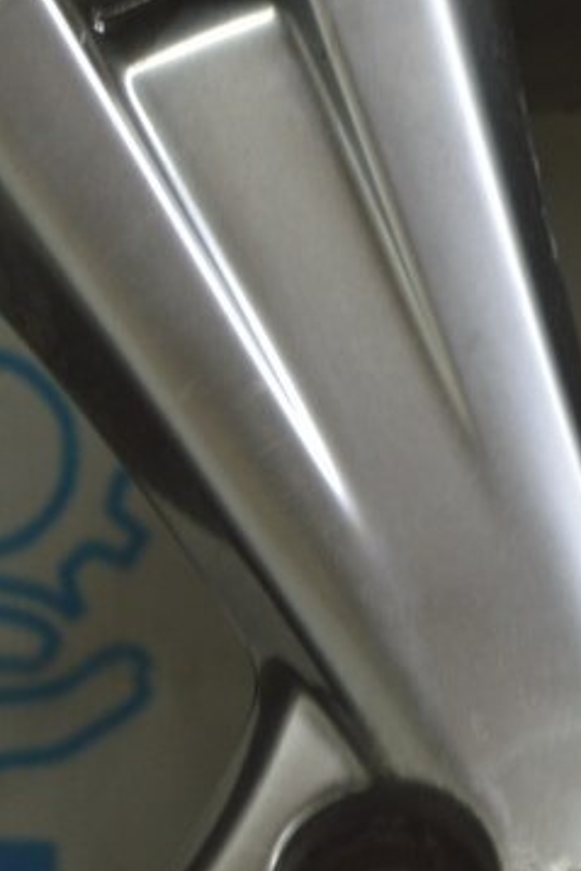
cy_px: 191
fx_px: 4353
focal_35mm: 180
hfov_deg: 7.6
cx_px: 651
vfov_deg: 11.4
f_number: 5.6
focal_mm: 42
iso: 400
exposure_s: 1/20
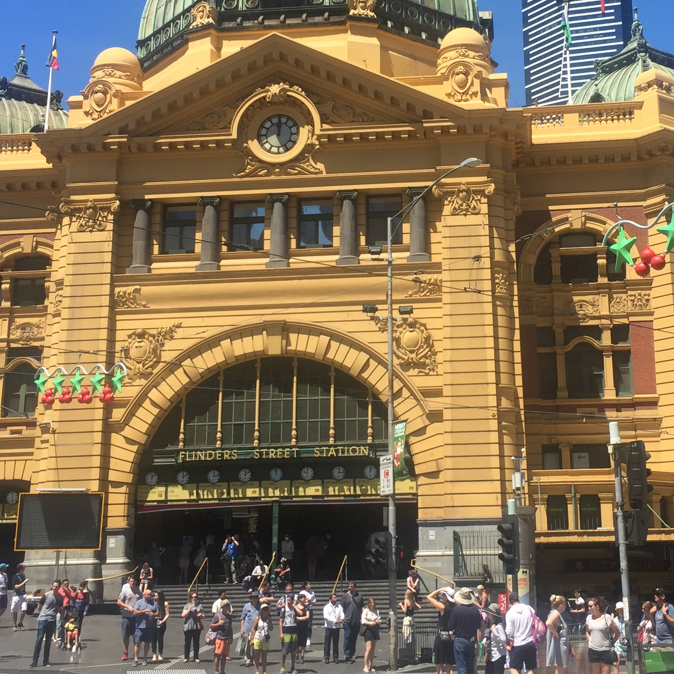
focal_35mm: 54
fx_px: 1190
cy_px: 216
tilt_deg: +15.8
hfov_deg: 31.5
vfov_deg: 31.3
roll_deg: +0.3
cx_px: 431
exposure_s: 1/1464
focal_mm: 4.15
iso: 32
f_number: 2.2
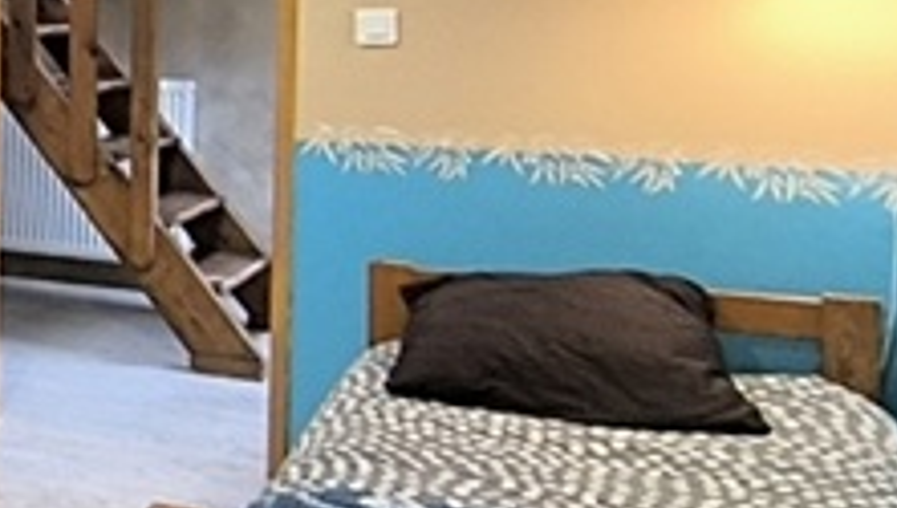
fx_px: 1500
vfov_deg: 18.9
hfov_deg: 24.4
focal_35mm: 63
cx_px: -511
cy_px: 61
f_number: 2.2
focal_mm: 1.65
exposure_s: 1/33.3
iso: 250
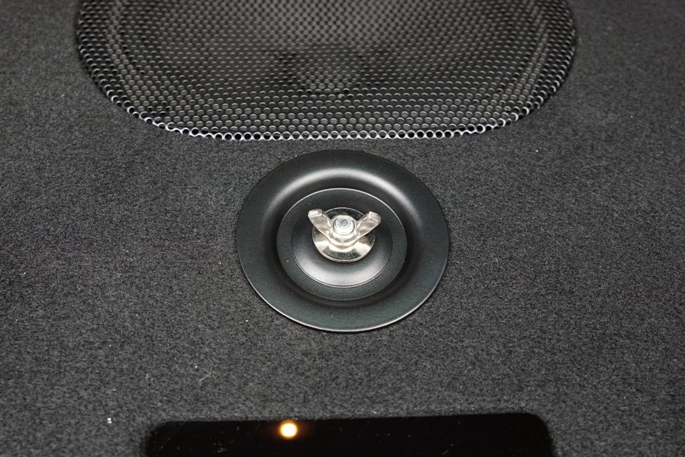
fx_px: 685
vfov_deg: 36.9
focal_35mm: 36
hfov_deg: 53.1
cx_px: 342
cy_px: 228
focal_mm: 24
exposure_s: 1/160
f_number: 4
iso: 1250
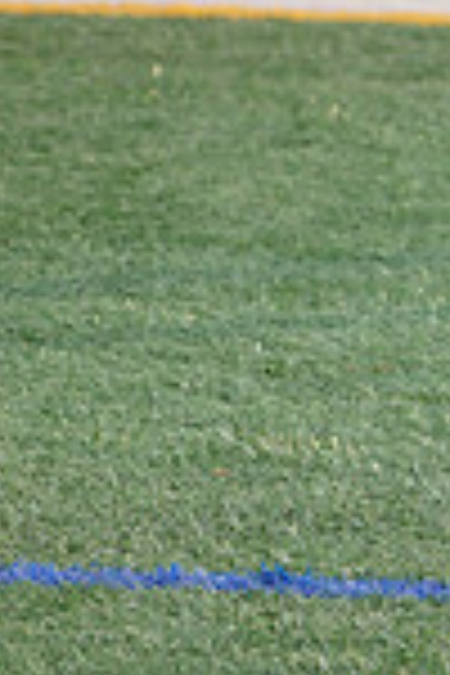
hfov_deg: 1.6
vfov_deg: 2.4
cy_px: -580
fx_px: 15768
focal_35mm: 841
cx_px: -331
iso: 100
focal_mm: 218
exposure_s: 1/200
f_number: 8
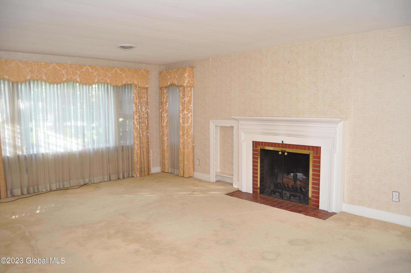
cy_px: 136
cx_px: 206
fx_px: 308
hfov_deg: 67.4
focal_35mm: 27
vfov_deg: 47.8
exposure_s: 1/60
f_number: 4
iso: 400
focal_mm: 18
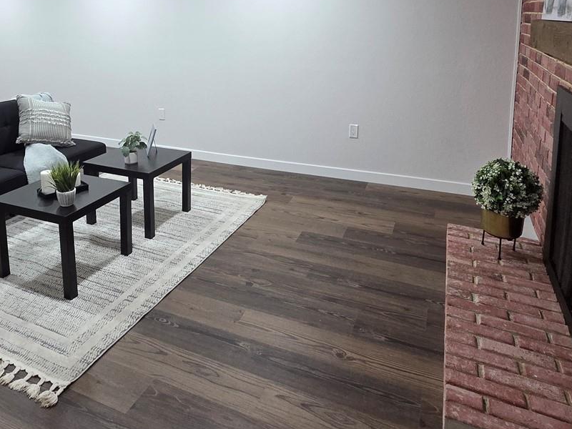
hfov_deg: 66.0
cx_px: 205
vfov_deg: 49.9
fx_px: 430
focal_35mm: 26
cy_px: 87
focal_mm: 2.2
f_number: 2.2
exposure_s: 1/60
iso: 400
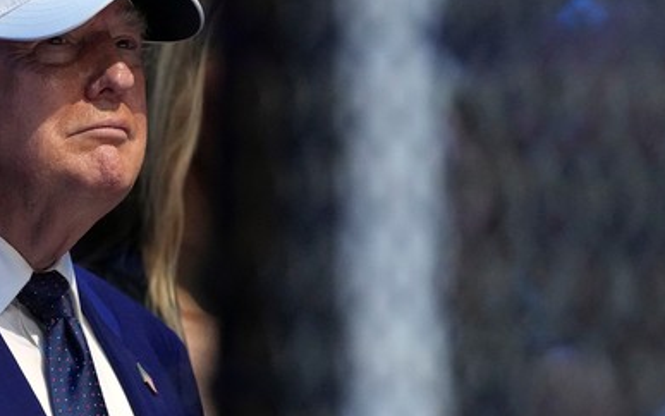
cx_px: 253
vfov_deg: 1.7
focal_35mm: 771
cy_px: 173
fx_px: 13975
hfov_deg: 2.7
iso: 4000
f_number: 3.5
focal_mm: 300
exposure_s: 1/500
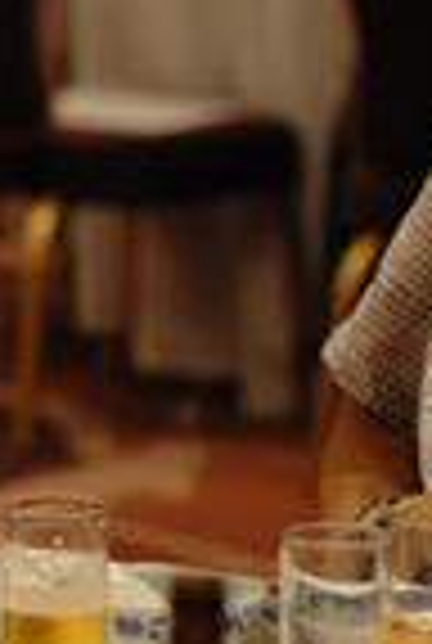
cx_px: -472
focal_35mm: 379
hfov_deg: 3.6
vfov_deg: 5.4
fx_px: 6789
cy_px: 122
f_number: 2.8
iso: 1600
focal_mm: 85
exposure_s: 1/125
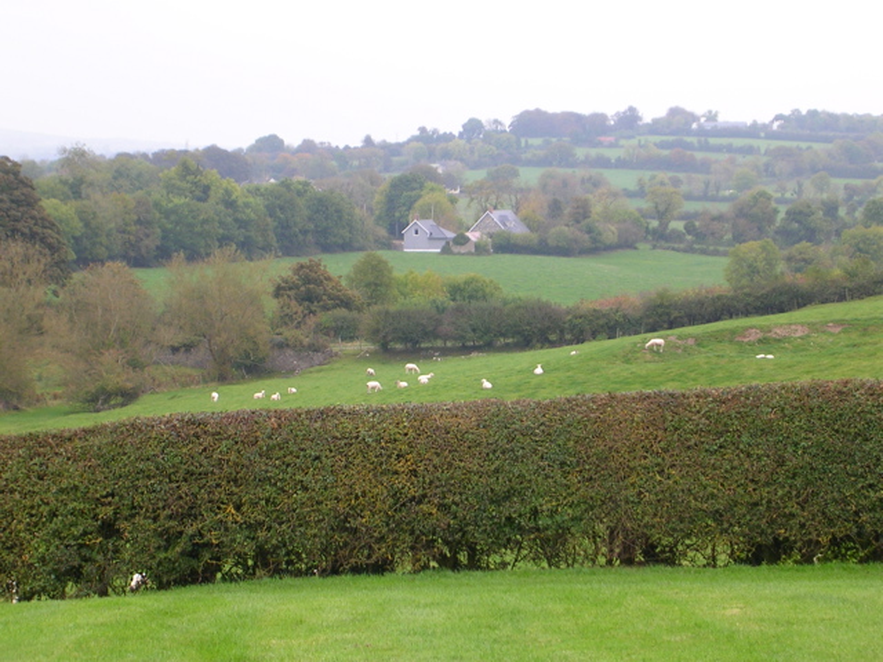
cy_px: 331
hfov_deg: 17.1
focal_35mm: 115
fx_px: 2933
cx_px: 442
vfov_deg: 12.9
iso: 50
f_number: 4.9
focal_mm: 17.4
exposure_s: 1/55.9
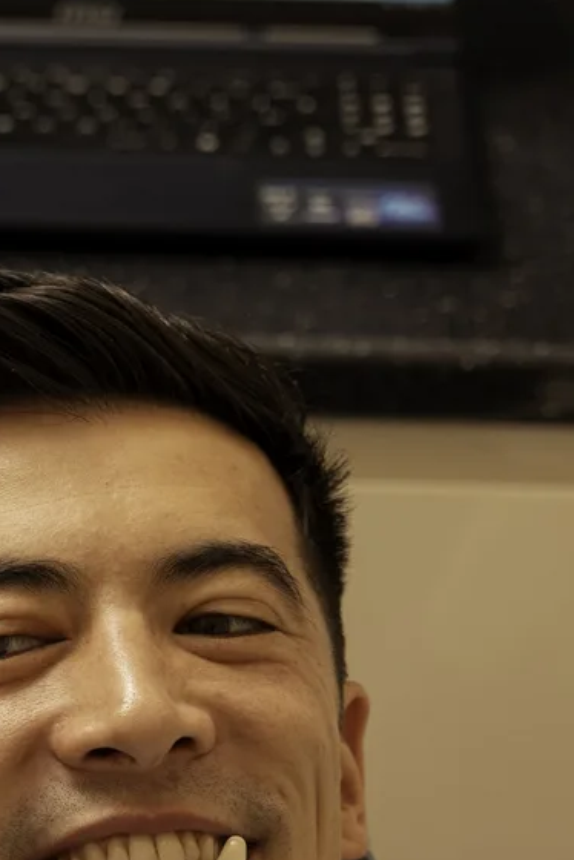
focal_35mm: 240
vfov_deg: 8.5
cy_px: 797
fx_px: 5732
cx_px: -350
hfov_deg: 5.7
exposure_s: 1/250
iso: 400
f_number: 4.5
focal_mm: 70
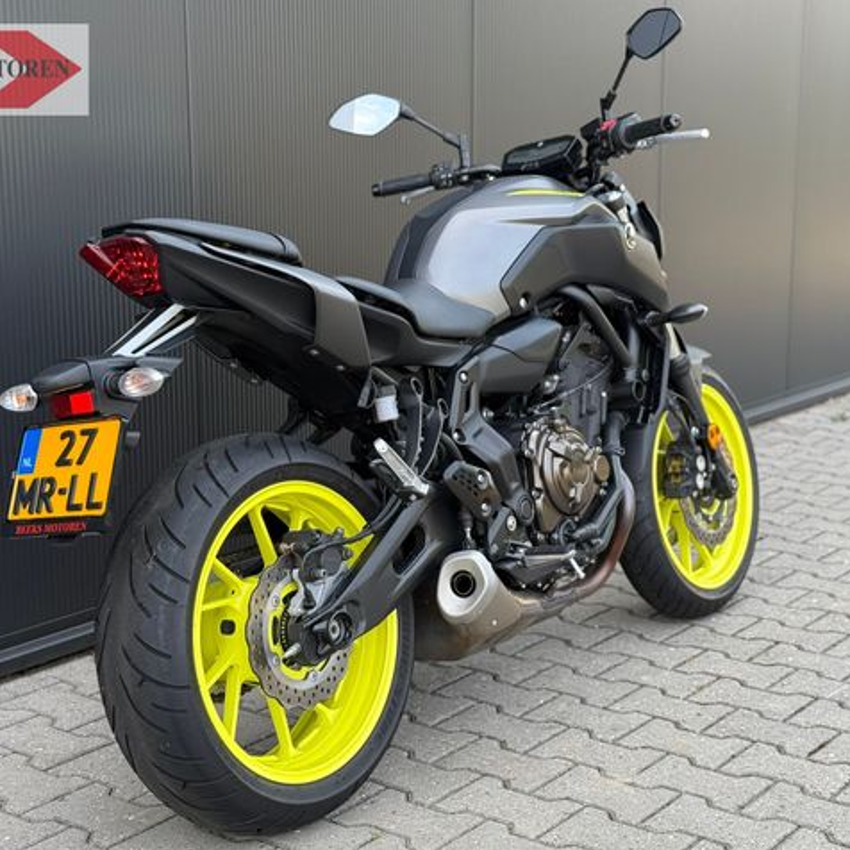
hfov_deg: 30.0
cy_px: 425
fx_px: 1584
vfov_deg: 30.0
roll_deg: +0.4
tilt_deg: -9.2
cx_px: 400
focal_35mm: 57
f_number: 1.78
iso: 100
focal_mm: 6.76
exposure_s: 1/418
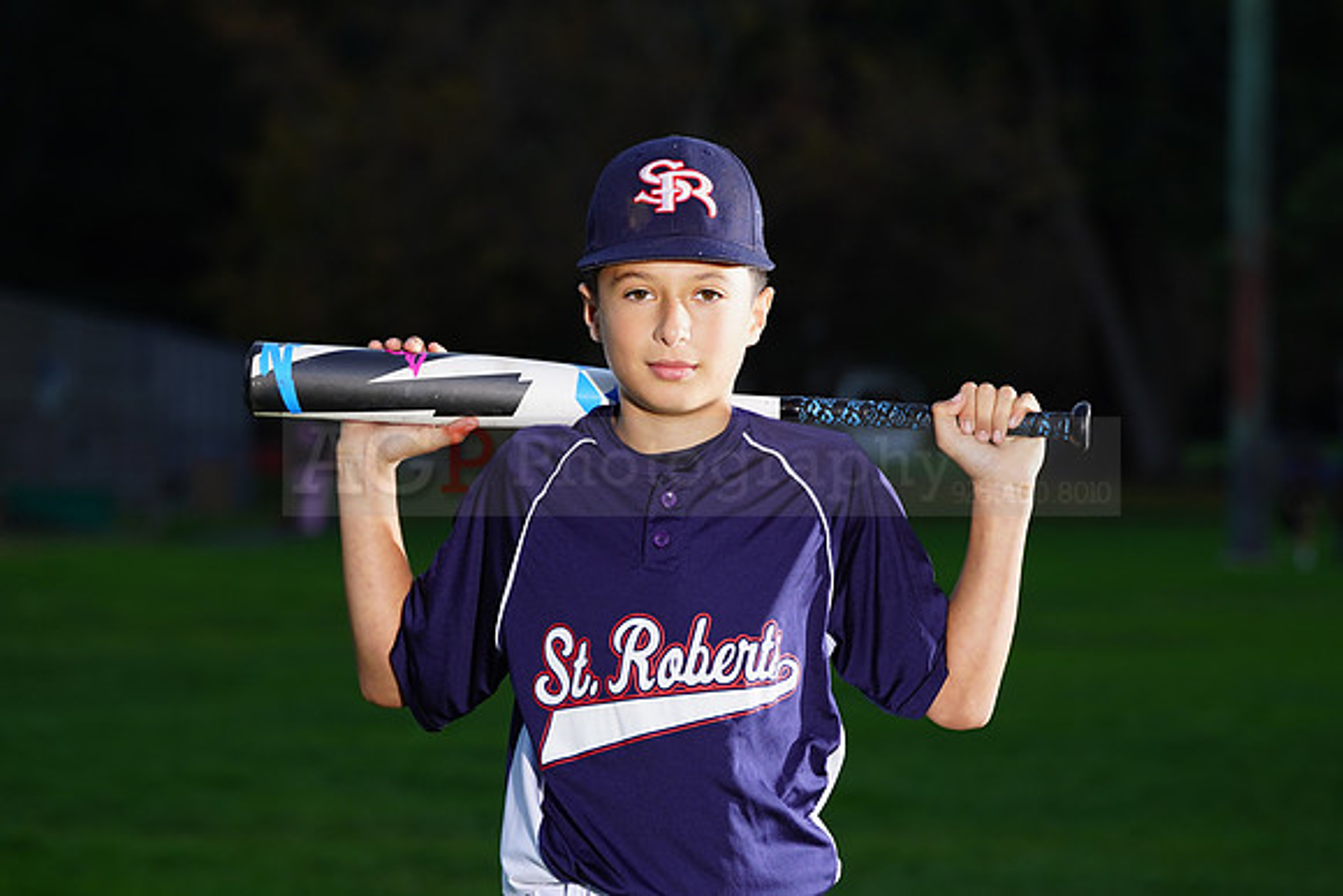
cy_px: 448
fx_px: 6903
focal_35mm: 185
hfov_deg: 11.1
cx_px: 672
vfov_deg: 7.4
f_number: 7.1
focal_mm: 185
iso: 320
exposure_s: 1/160
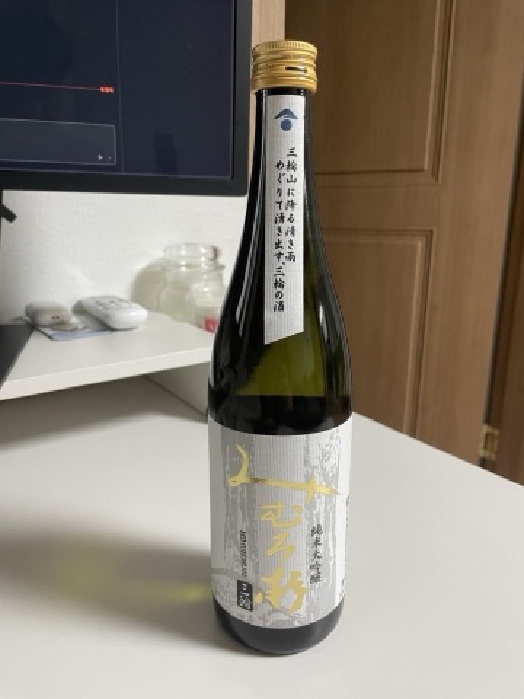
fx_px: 525
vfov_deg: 67.3
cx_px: 262
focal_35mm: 26
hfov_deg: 53.1
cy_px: 350
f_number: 1.6
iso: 160
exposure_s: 1/60
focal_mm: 4.2
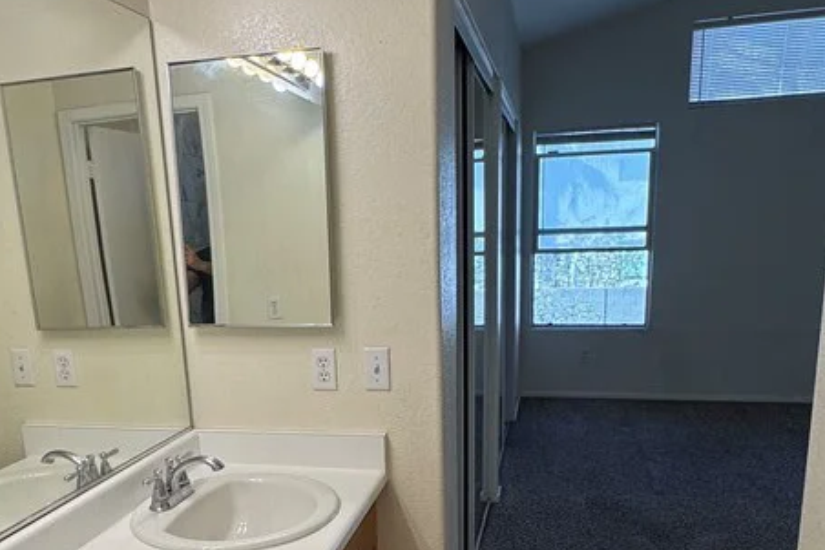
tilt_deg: -14.3
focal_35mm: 33
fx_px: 756
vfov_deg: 38.9
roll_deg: +2.7
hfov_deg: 57.0
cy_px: 411
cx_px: 349
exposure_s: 1/120
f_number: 2.2
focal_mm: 2.22
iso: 100
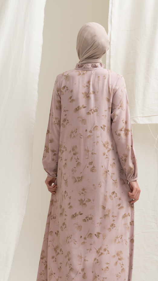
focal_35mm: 73
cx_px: 83
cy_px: 165
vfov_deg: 28.9
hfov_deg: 16.5
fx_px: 544
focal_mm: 48
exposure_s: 1/160
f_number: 11
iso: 100
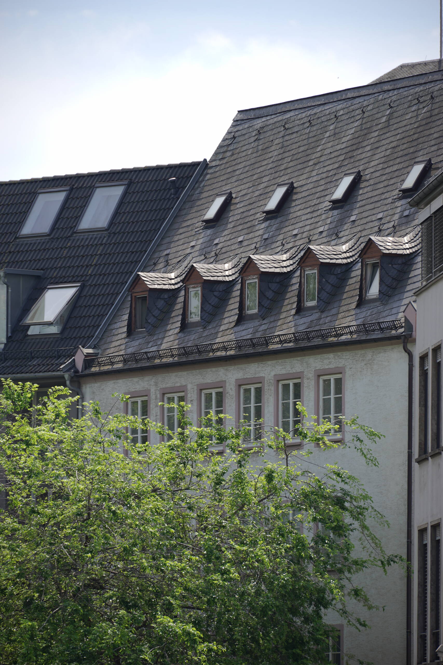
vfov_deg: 8.2
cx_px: 222
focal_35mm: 251
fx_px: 4632
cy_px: 332
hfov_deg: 5.5
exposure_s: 1/125
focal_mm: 251
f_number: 8
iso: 50
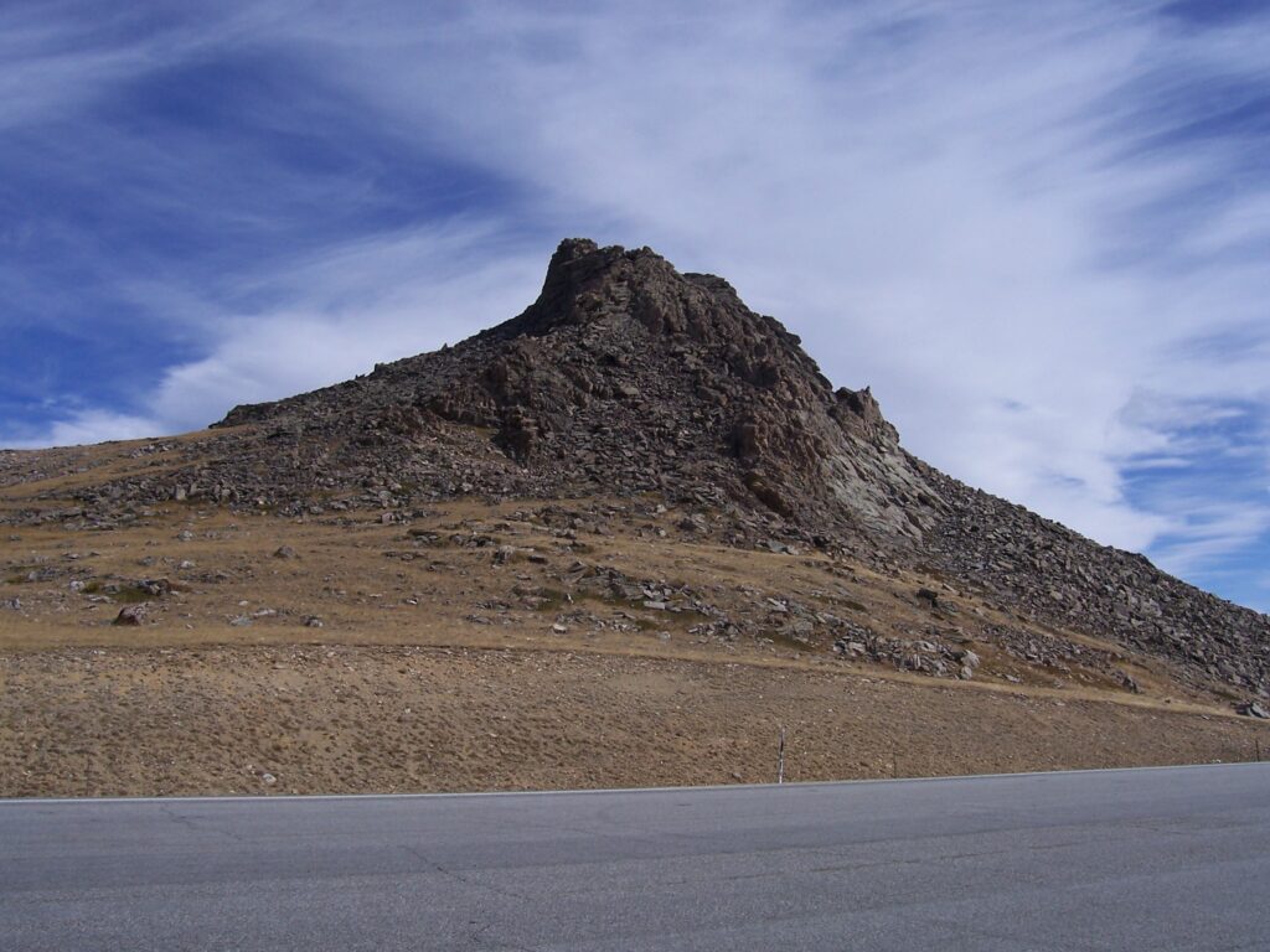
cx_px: 635
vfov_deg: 41.8
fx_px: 1247
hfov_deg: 54.0
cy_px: 476
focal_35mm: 34
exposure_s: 1/1000
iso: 80
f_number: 5.6
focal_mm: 5.6
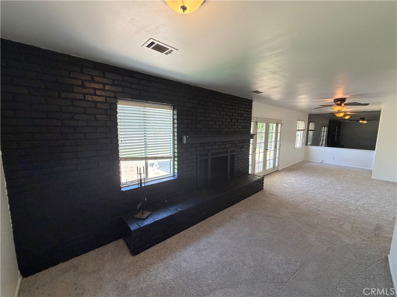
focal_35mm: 14
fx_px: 161
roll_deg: +0.0
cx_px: 198
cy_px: 148
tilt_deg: -7.1
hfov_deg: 102.1
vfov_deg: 85.7
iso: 320
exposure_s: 1/116
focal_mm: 2.22
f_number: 2.2
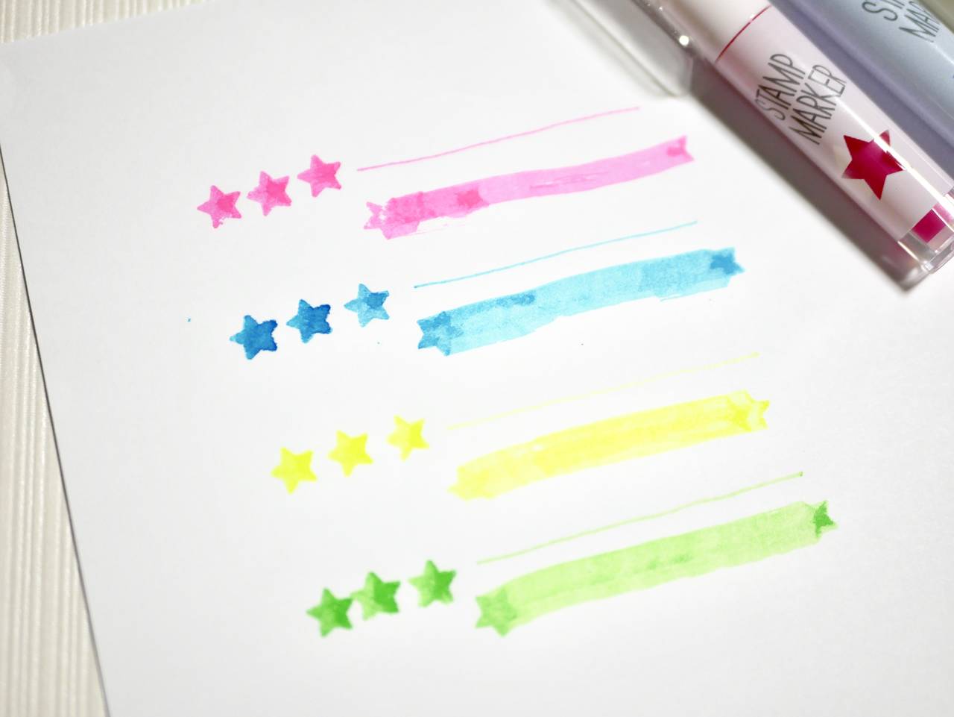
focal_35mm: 50
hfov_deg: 38.2
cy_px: 358
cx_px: 477
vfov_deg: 29.1
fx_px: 1378
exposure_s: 1/80
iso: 200
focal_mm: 25
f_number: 1.7
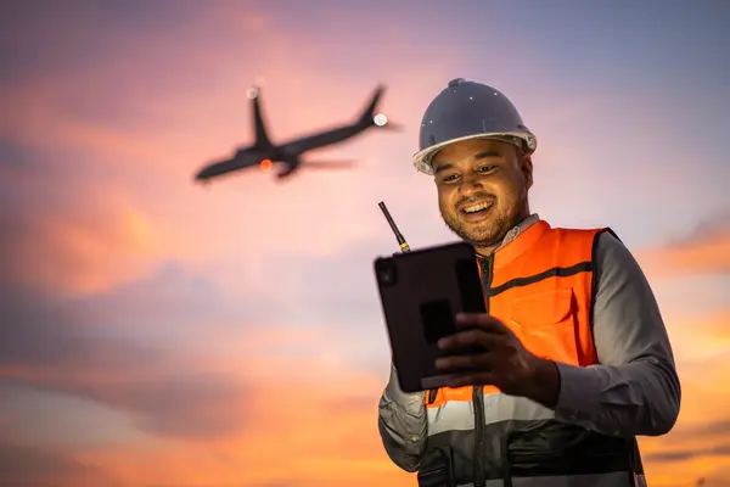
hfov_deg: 43.6
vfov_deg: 29.9
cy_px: 244
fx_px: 912
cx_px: 365
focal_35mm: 45
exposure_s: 1/200
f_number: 2
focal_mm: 45
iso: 250
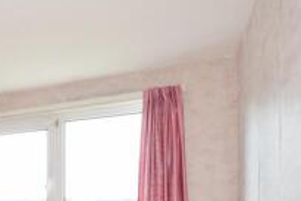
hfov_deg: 30.0
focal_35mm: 48
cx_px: -116
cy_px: 224
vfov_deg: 25.9
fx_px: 402
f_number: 11
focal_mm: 10
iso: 400
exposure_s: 1/20
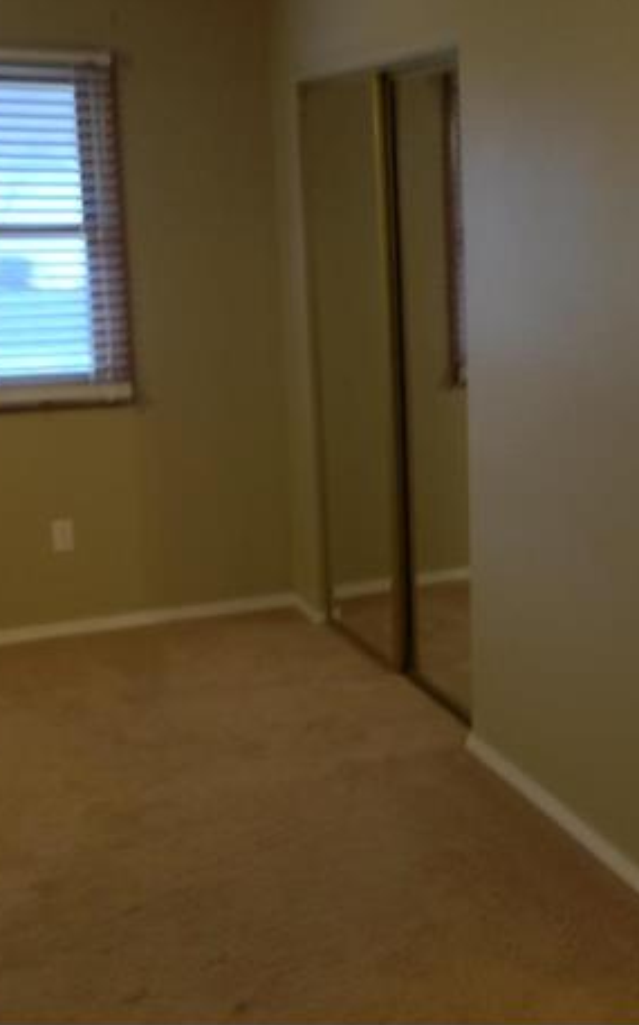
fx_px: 1451
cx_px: 648
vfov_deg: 38.9
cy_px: 493
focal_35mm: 52
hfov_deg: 23.7
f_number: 2.4
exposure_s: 1/15
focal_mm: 4.28
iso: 125
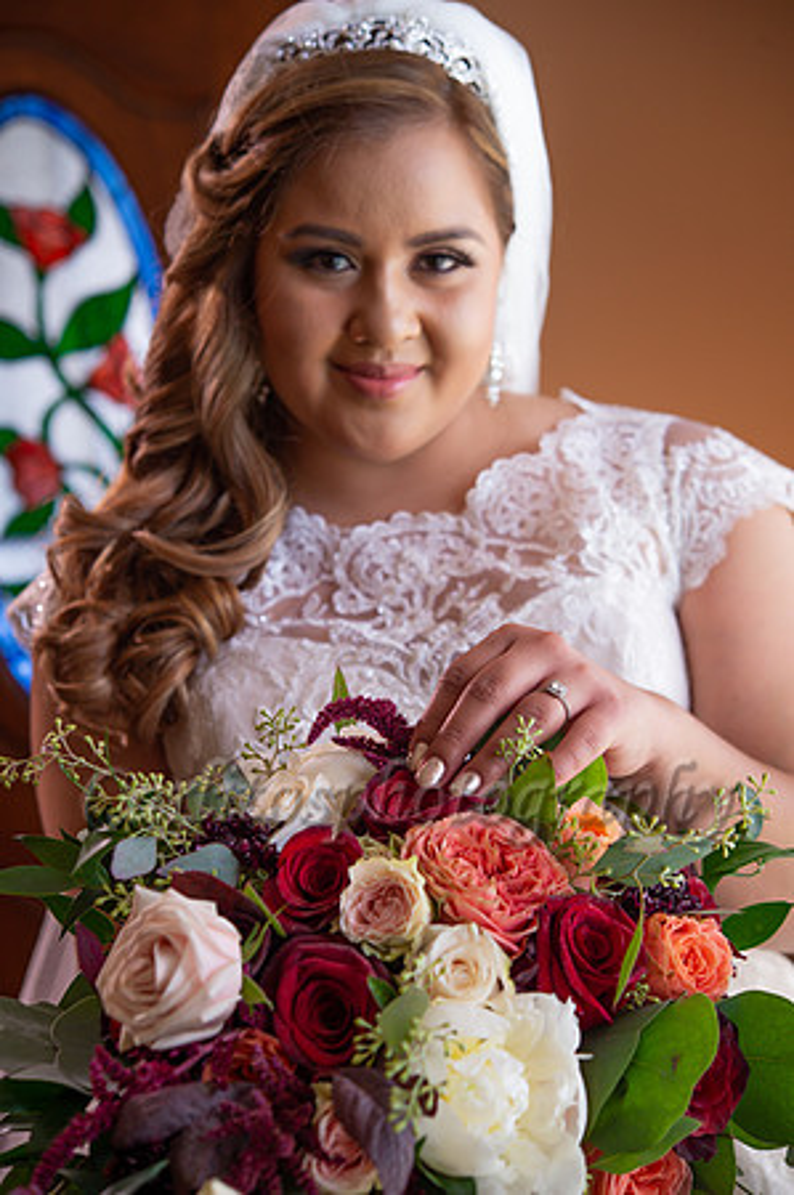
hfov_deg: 22.6
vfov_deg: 33.4
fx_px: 1989
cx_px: 397
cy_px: 598
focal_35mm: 60
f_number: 5.6
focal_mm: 60
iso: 400
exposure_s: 1/60
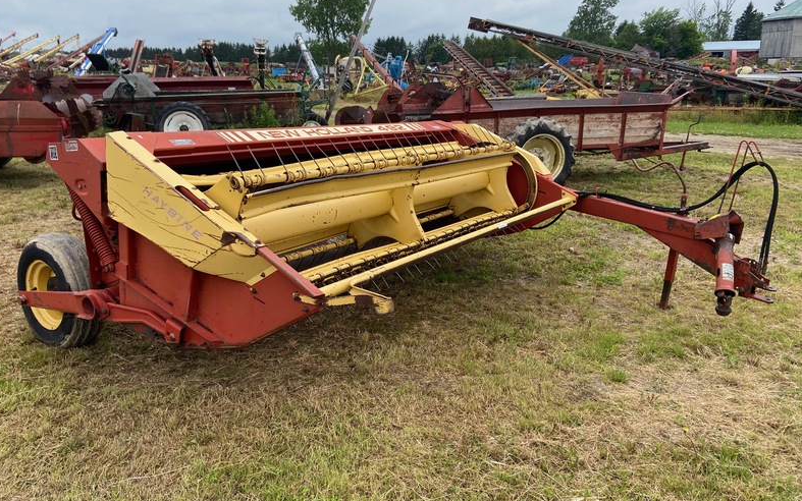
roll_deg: -0.3
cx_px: 395
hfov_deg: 66.5
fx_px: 612
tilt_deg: -15.6
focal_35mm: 28
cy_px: 227
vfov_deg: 44.5
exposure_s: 1/772
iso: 32
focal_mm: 4.25
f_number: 1.8
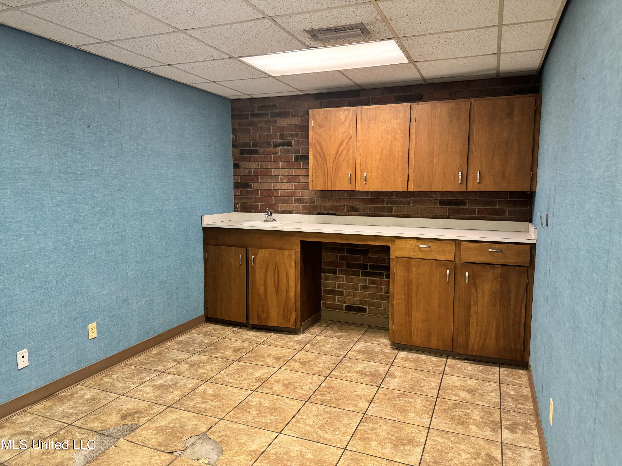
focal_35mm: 24
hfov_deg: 71.6
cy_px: 233
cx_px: 311
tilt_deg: -6.3
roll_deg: -0.7
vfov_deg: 56.8
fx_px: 431
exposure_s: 1/60
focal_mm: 6.76
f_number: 1.78
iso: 500
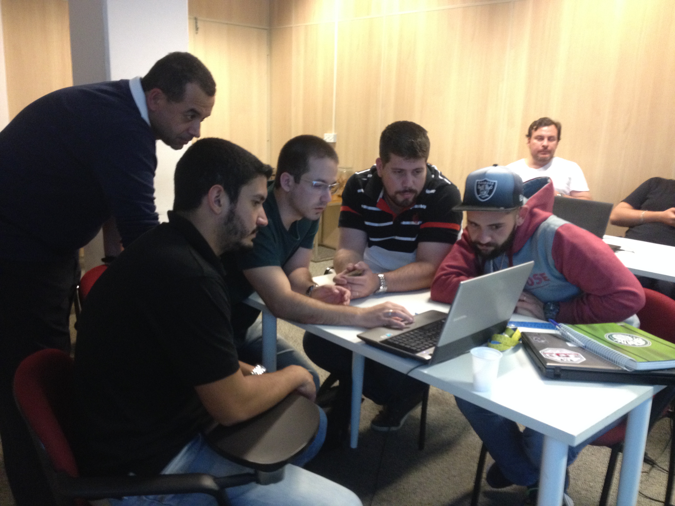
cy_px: 253
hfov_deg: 52.6
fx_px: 682
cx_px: 338
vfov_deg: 40.7
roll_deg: -1.6
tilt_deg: -13.6
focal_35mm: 35
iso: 250
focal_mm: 4.28
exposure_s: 1/20
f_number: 2.4
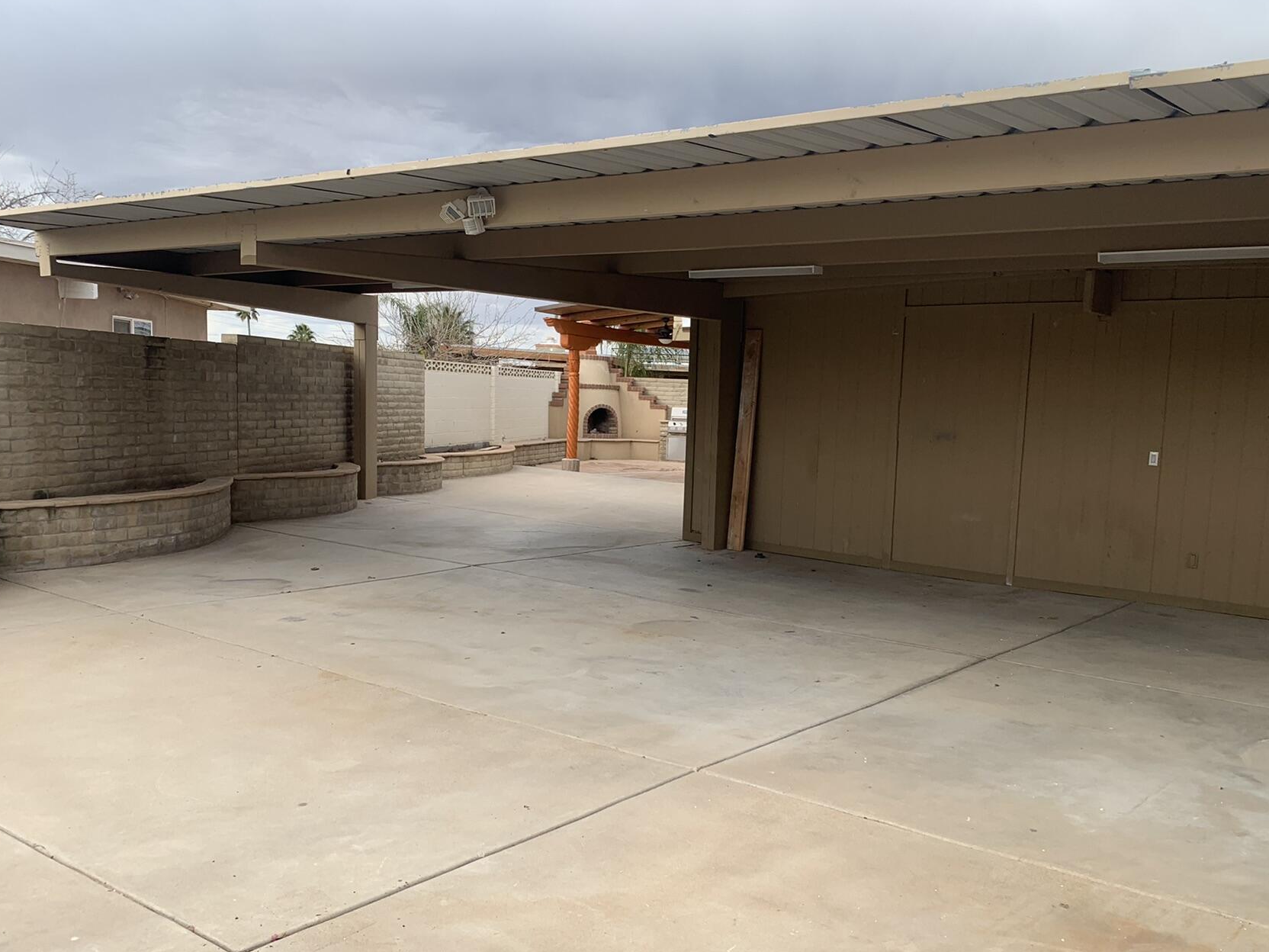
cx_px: 708
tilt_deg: -6.1
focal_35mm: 32
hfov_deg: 56.7
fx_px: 1173
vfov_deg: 44.0
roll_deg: -2.0
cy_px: 552
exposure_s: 1/1021
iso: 25
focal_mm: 4.25
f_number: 1.8
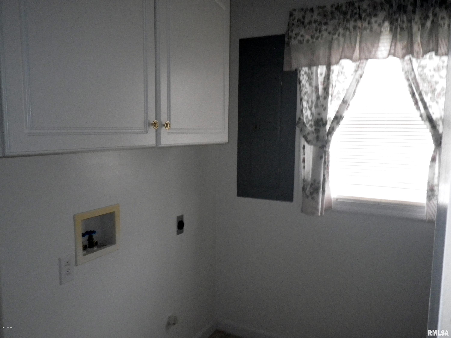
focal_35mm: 28
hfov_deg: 63.4
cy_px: 169
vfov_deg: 49.7
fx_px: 365
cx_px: 226
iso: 400
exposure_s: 1/50
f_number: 3.5
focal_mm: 5
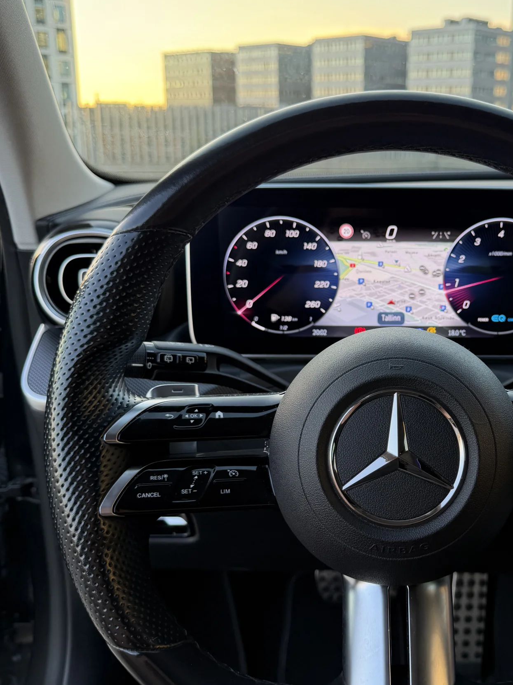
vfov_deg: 50.1
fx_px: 731
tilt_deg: -17.3
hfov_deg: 37.6
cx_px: 389
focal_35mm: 37
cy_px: 353
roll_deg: -2.0
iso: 64
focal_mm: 6.76
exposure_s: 1/161
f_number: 1.78
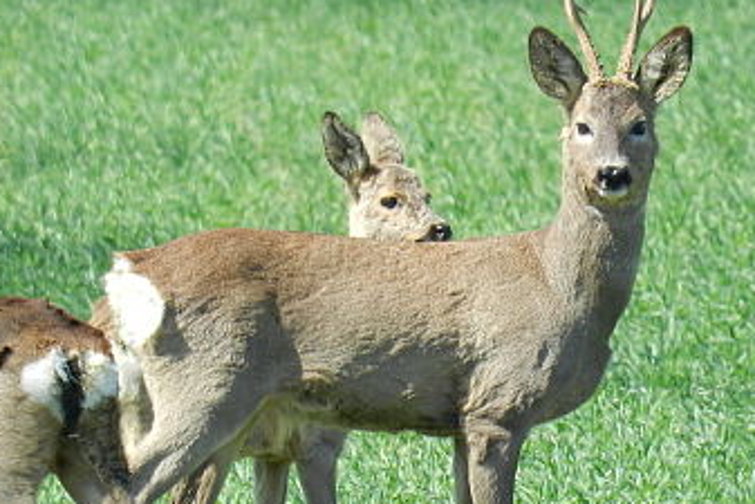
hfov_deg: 1.3
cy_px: 411
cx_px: 374
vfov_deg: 0.9
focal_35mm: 1550
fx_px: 32519
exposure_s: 1/250
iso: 160
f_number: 5.7
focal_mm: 144
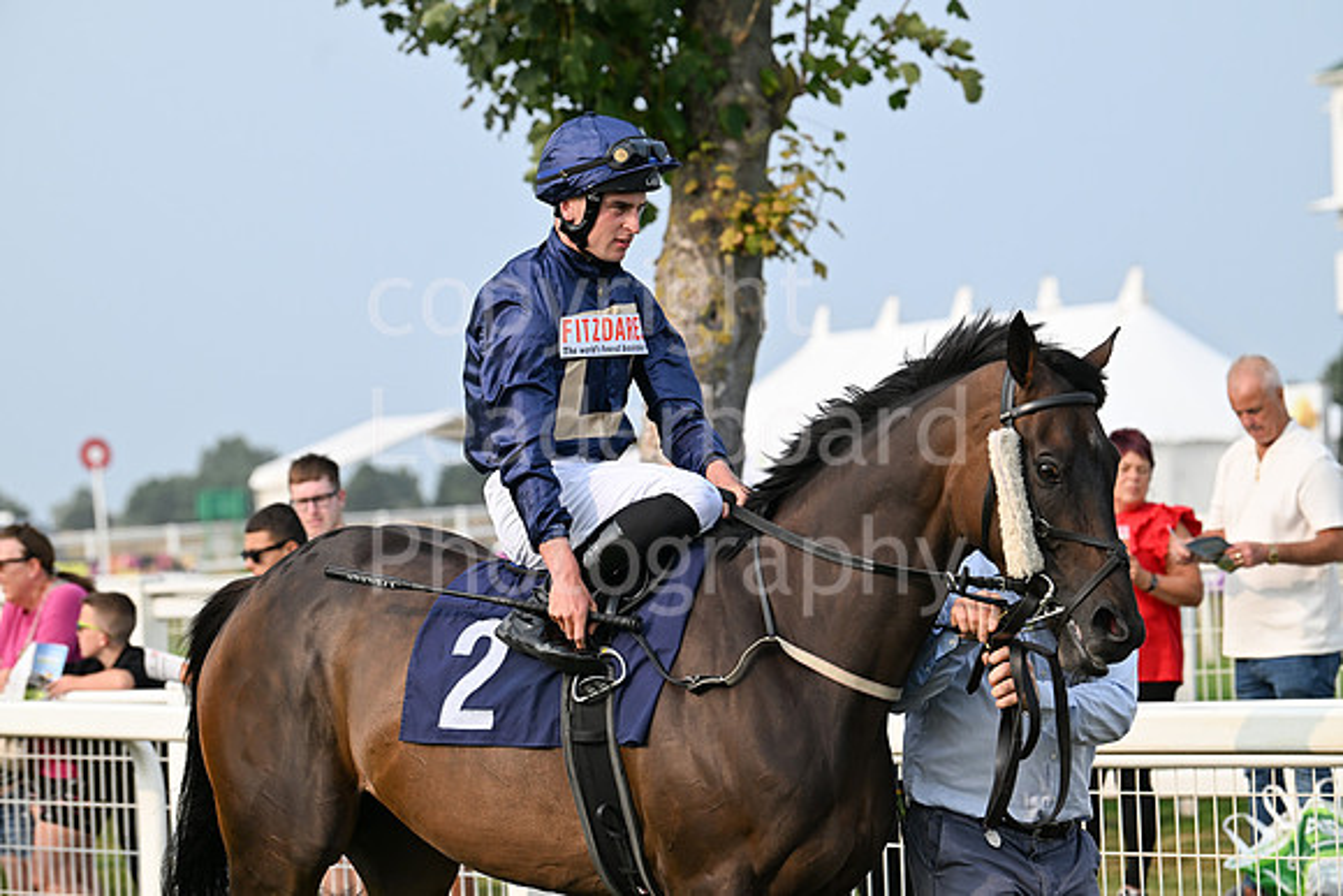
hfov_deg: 12.8
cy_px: 448
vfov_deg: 8.6
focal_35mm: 160
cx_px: 672
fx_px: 5970
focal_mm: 160
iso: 400
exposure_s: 1/1250
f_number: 5.6
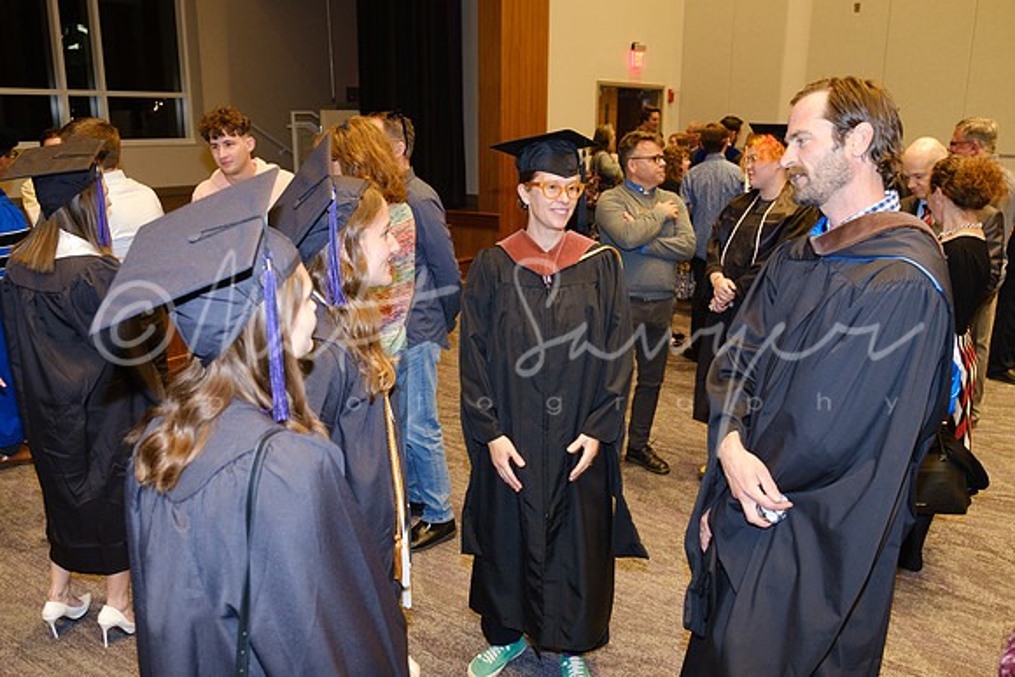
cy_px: 338
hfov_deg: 63.4
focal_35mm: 29
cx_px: 469
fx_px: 821
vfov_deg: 44.8
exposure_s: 1/60
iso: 1600
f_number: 2.8
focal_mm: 16
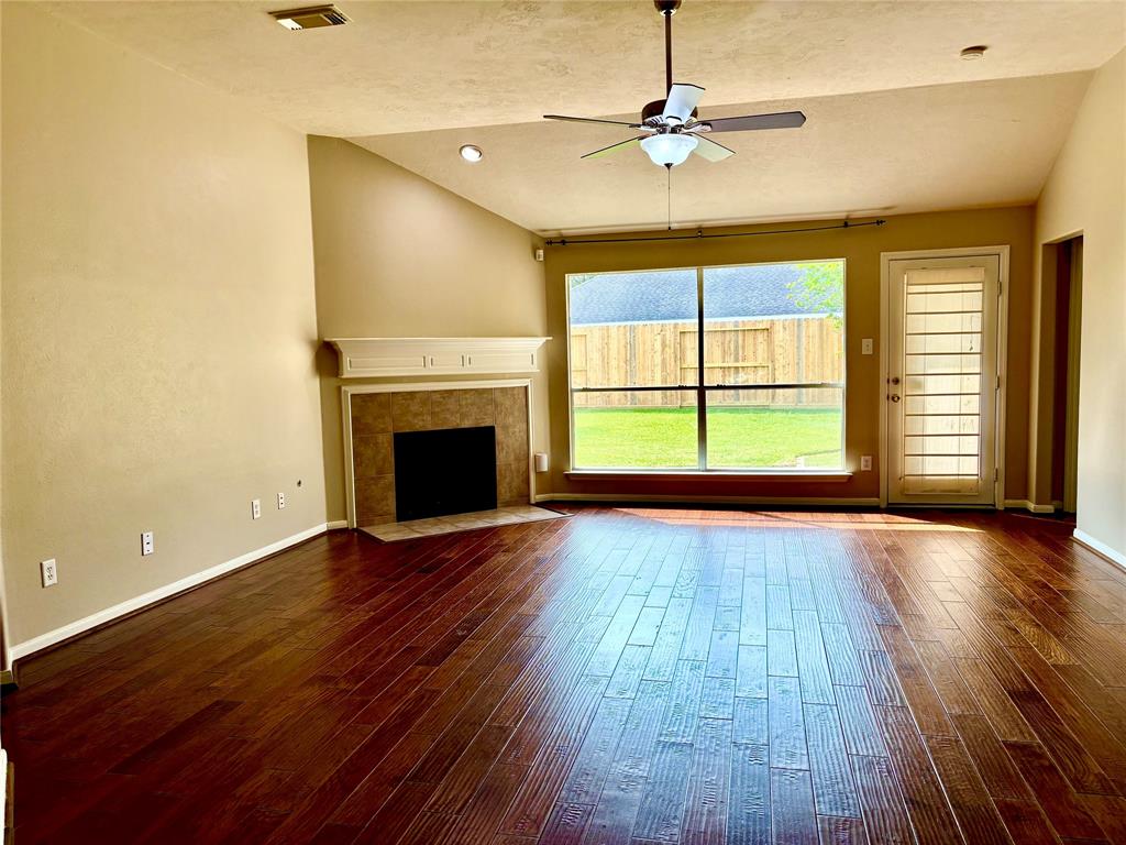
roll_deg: +1.4
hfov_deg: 67.3
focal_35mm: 26
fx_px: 846
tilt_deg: -4.3
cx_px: 563
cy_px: 422
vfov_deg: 53.1
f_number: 1.6
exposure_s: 1/319
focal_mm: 5.96
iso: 40
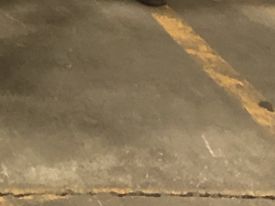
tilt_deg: -8.5
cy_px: -286
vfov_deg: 8.9
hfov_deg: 12.0
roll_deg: -3.0
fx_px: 1200
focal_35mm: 151
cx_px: -221
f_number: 1.8
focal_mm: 3.99
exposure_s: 1/15
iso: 100
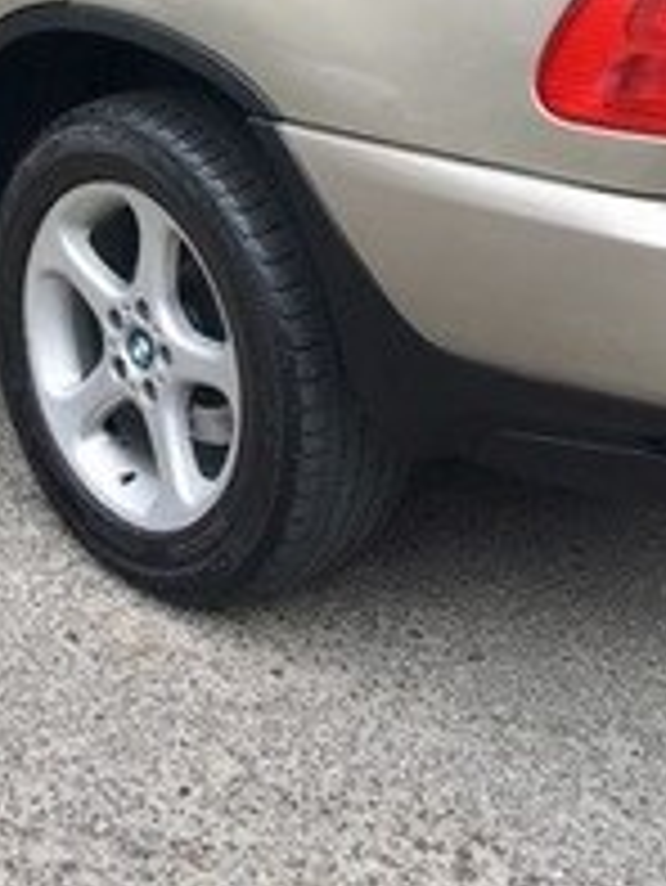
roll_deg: -1.5
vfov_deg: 24.9
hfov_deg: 19.7
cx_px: 32
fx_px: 1871
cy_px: -76
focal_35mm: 73
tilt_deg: -9.8
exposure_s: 1/447
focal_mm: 4.15
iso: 25
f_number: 2.2
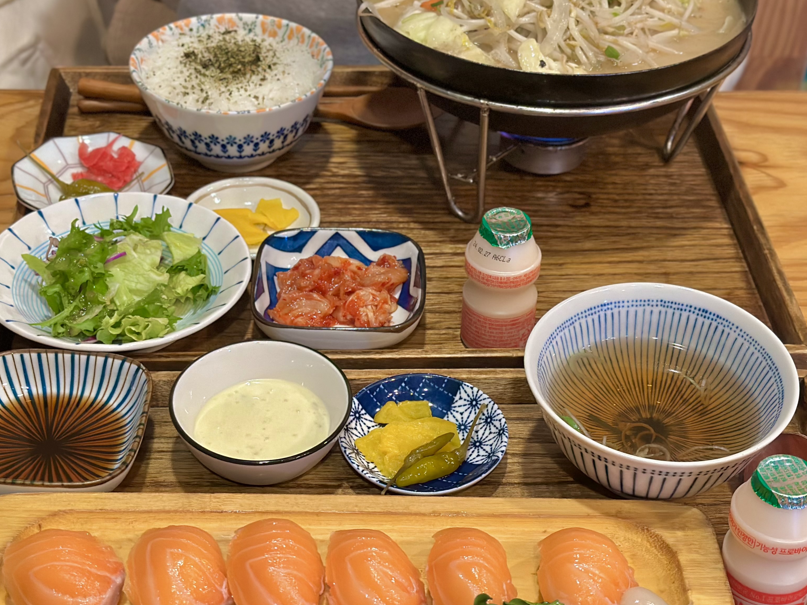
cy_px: 333
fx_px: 1469
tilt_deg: -39.1
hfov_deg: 30.7
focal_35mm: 63
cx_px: 390
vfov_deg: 23.3
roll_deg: -2.6
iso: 400
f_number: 1.78
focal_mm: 6.86
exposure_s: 1/40
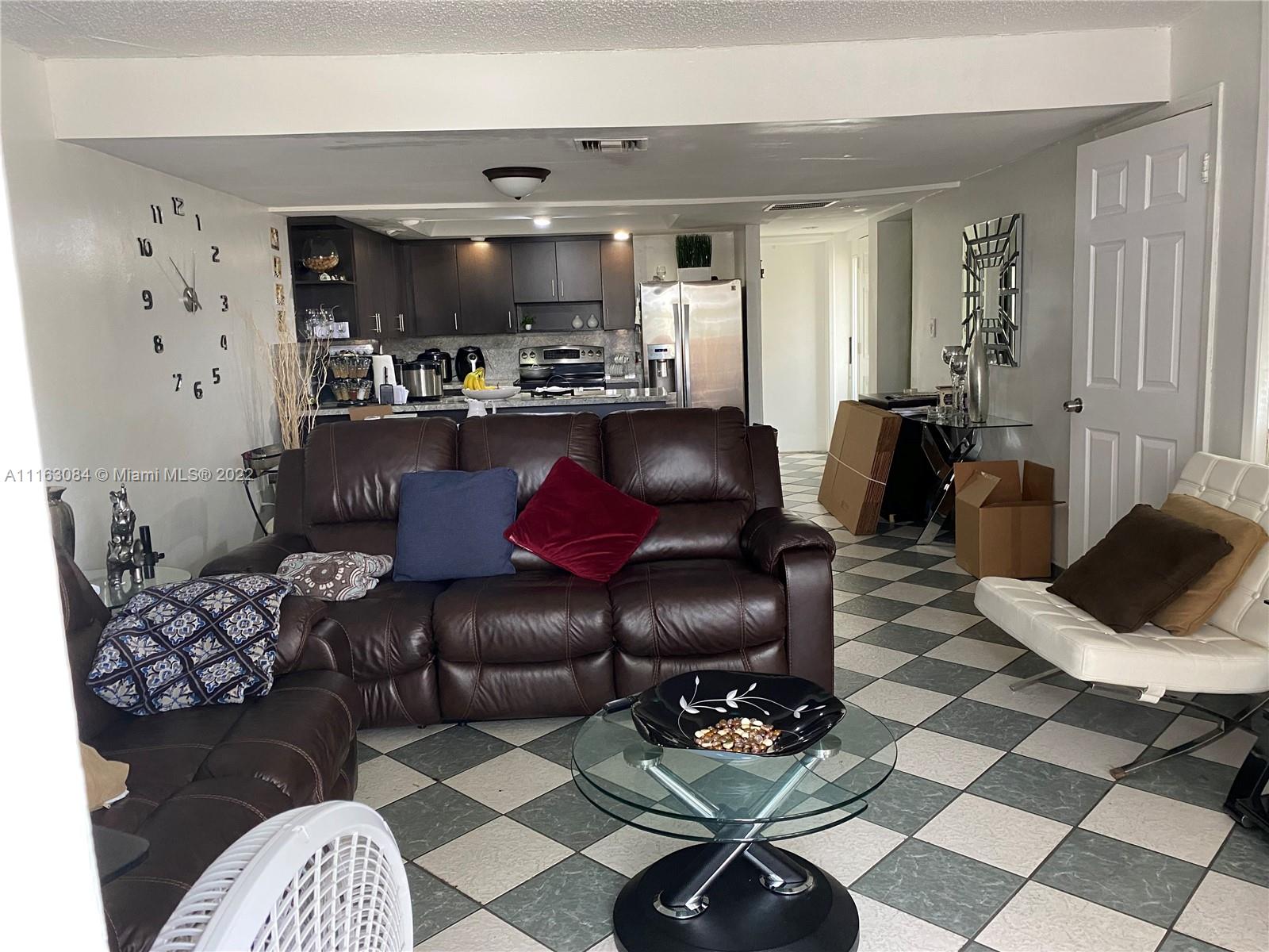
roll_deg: +1.6
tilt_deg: -8.6
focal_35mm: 26
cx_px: 634
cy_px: 476
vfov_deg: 53.1
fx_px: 953
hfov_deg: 67.3
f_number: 1.8
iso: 320
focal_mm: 4.25
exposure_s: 1/60
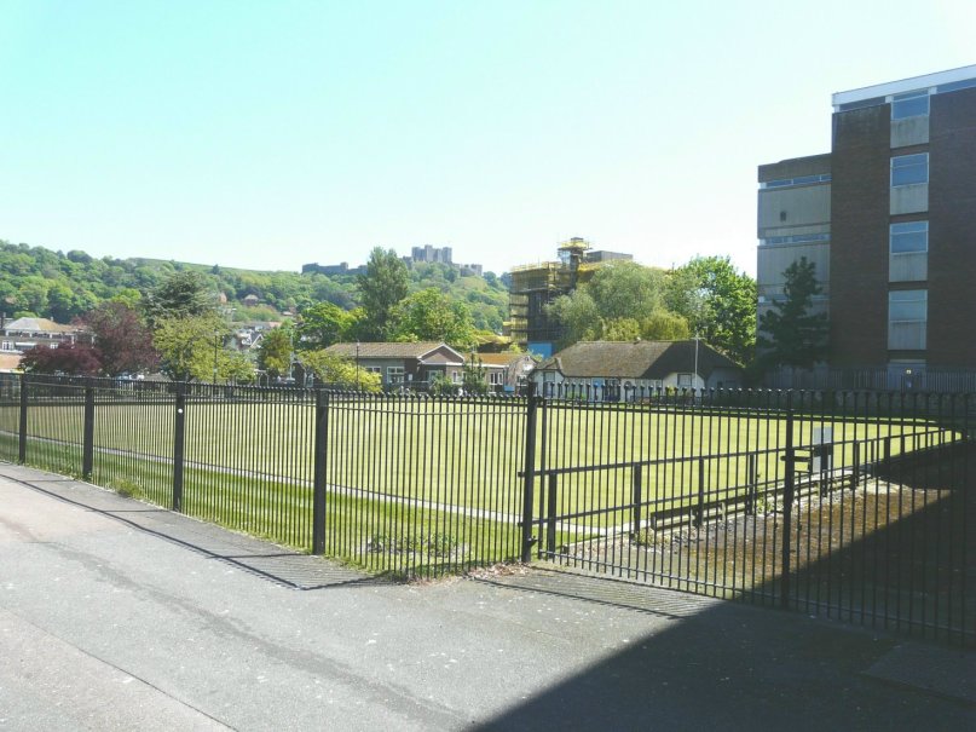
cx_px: 488
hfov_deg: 63.5
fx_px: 789
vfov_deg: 49.7
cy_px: 366
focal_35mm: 28
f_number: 5.6
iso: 100
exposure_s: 1/320
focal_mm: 4.6
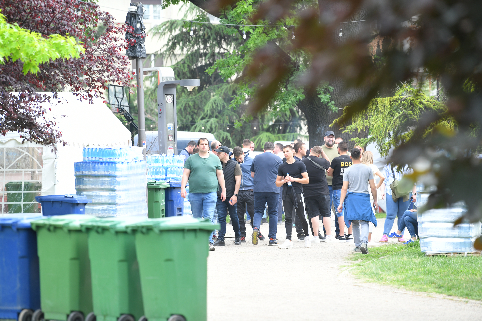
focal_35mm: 200
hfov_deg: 10.3
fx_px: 2678
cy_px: 160
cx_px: 241
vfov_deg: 6.9
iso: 800
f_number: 4
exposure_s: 1/500
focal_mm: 200
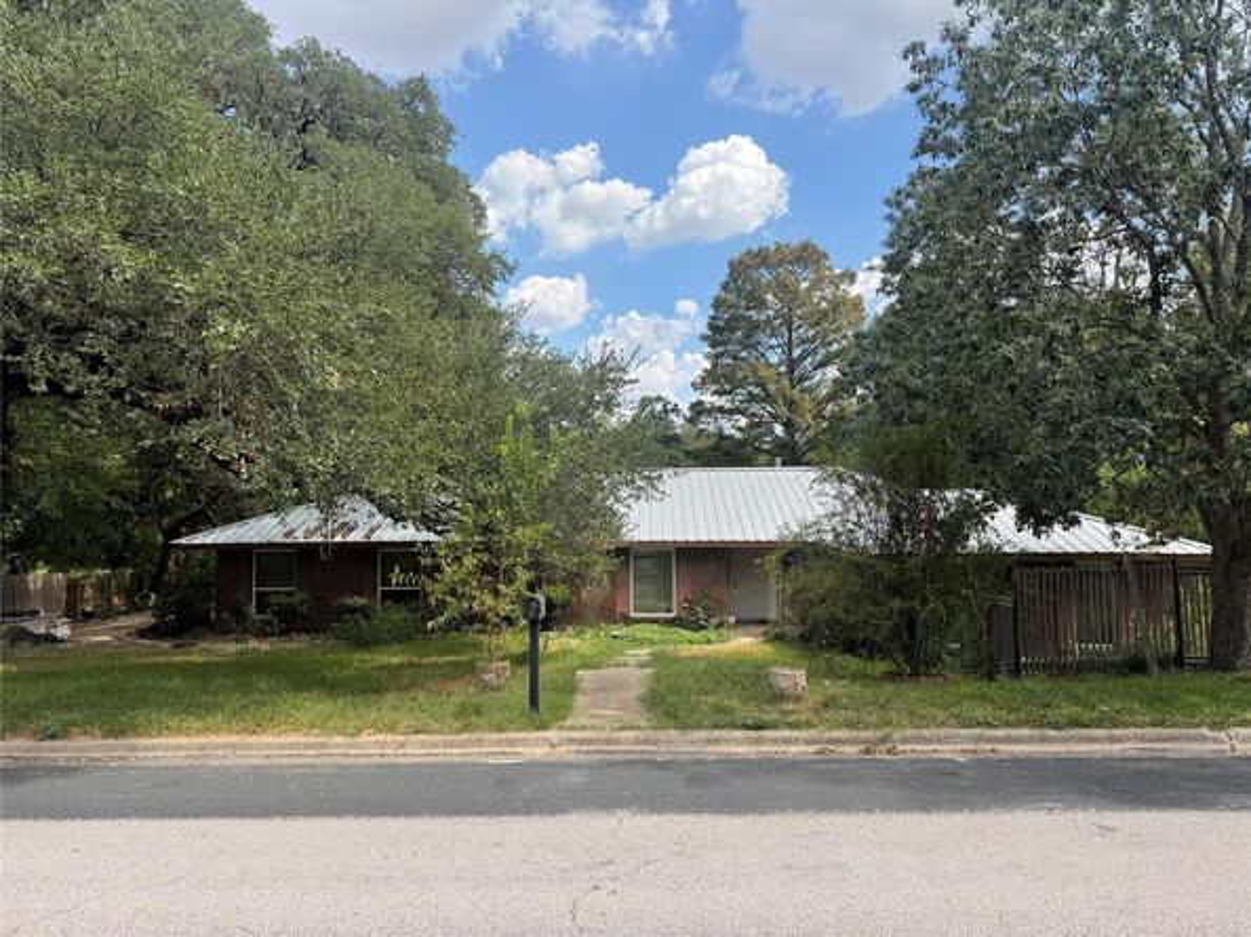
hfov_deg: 71.6
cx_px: 626
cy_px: 468
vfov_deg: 56.8
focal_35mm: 24
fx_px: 867
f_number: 1.78
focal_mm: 6.76
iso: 80
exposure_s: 1/2907
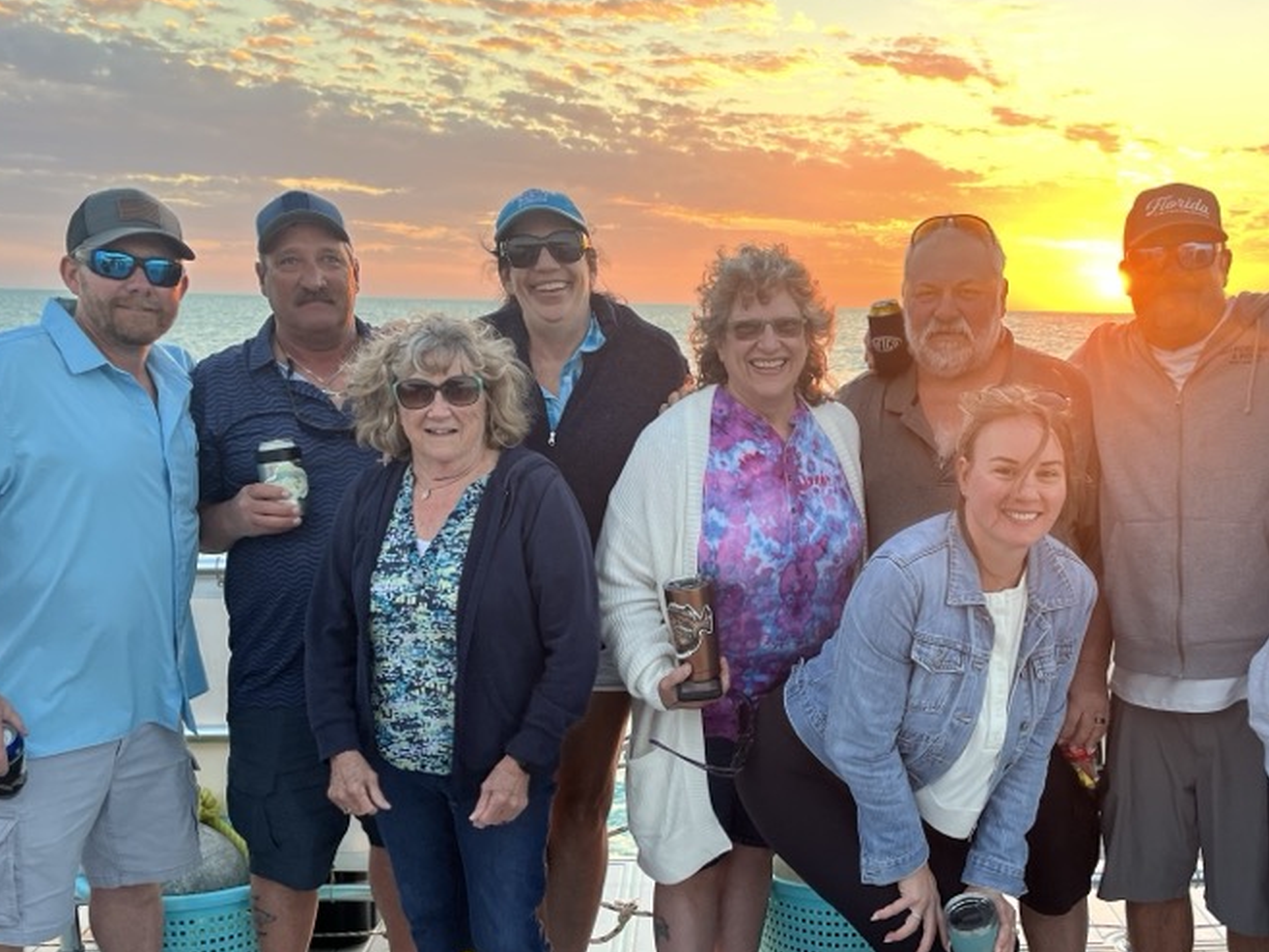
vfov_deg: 37.3
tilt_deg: -15.0
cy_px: 635
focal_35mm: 38
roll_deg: -1.9
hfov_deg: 48.6
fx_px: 1393
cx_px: 776
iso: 50
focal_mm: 5.1
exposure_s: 1/147
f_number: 1.6
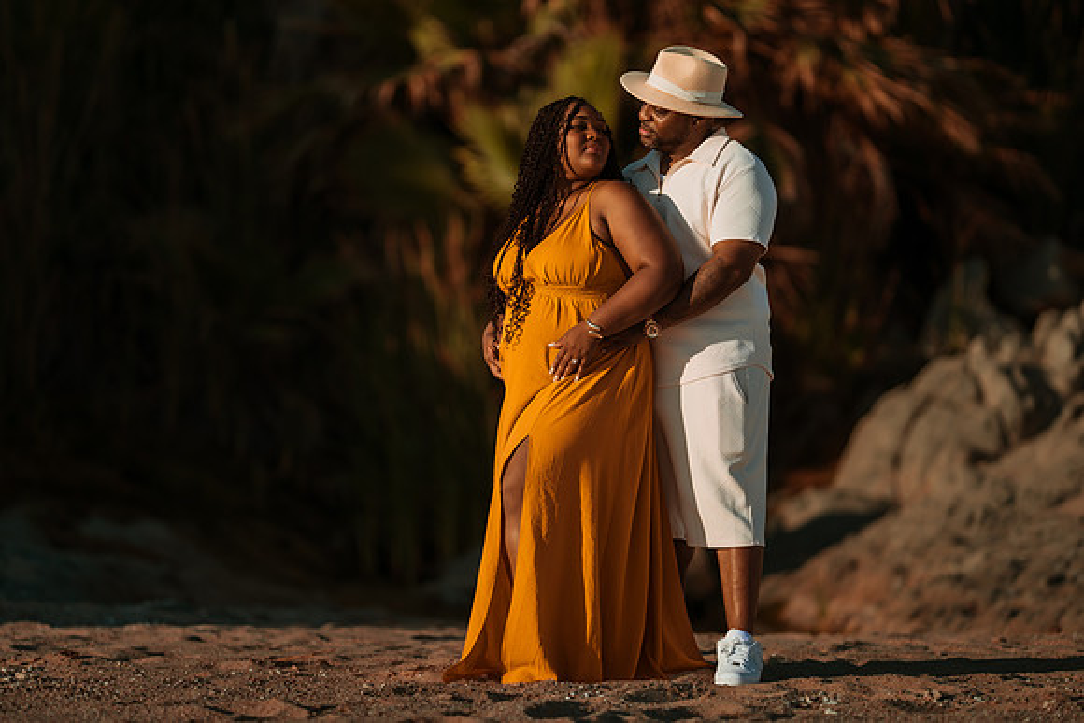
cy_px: 362
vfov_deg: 10.2
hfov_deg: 15.2
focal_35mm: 135
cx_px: 542
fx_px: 4066
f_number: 1.8
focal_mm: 135
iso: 100
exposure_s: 1/4000
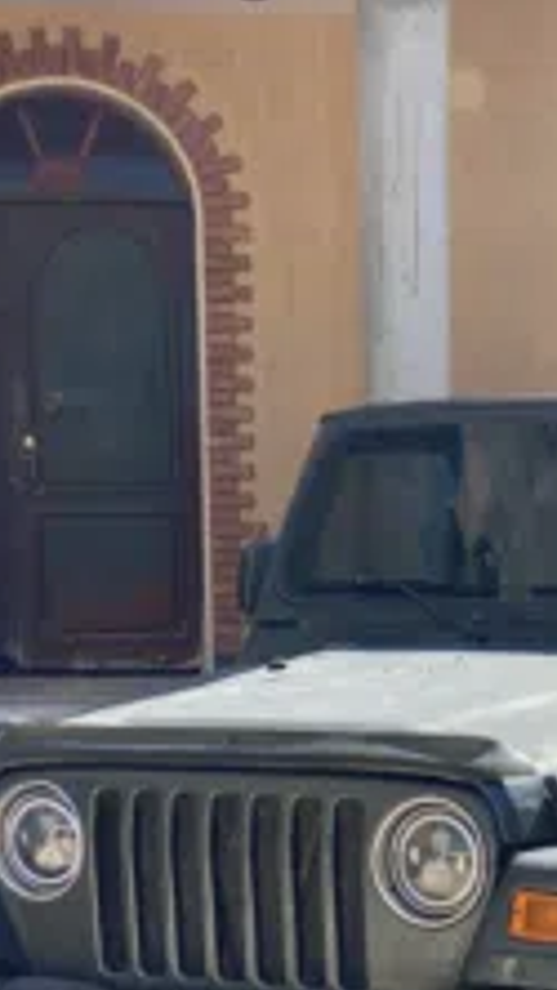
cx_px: 481
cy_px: 887
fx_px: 2676
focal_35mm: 102
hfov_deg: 11.8
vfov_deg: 20.5
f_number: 2
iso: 20
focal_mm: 6
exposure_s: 1/1370
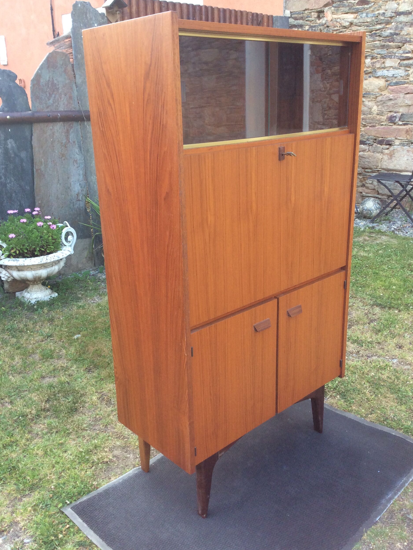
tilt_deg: -19.4
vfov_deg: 55.4
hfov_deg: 42.9
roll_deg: +0.7
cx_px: 206
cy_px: 268
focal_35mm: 33
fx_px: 525
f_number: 2.4
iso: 50
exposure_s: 1/100
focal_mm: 3.3
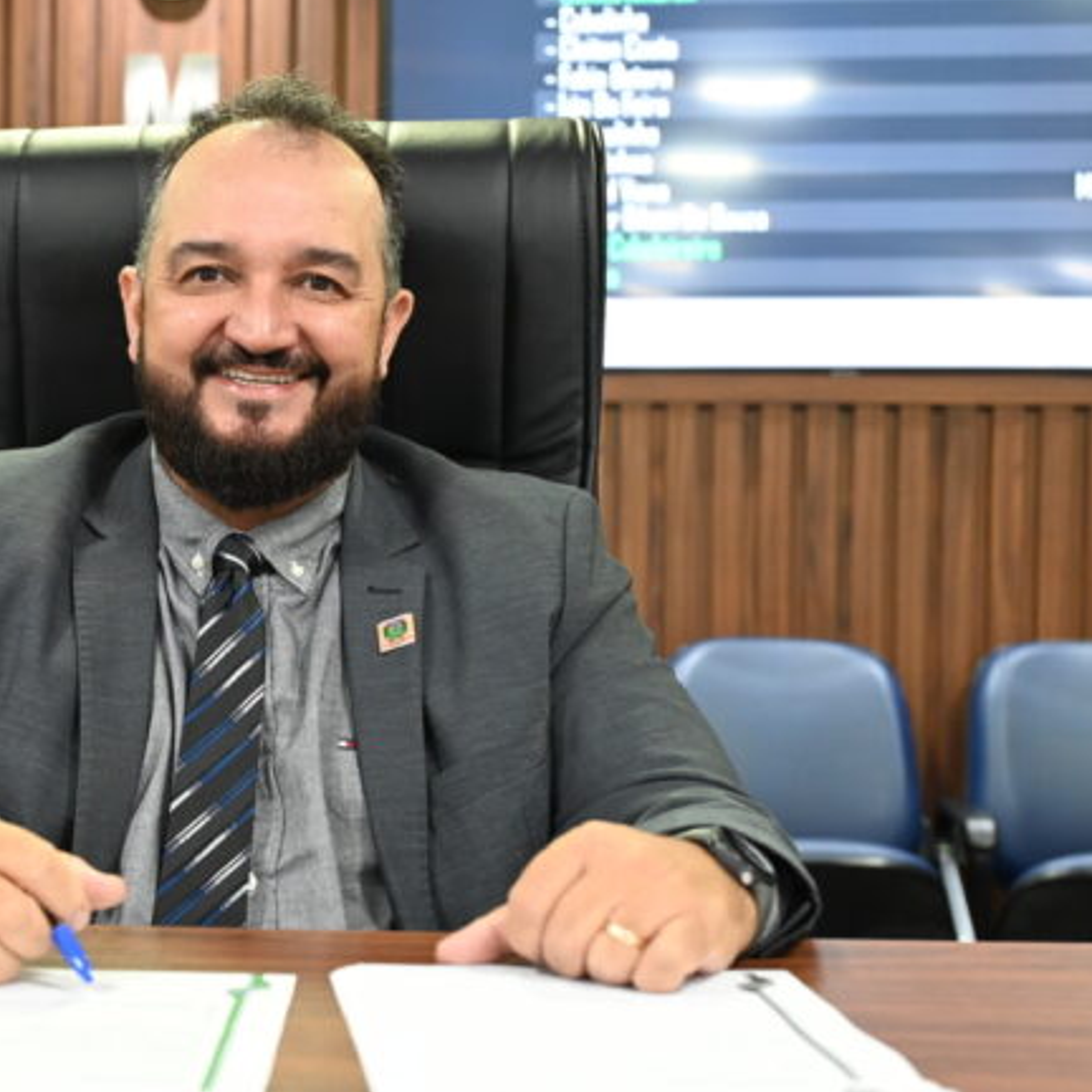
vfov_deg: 26.5
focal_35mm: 65
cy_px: 506
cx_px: 142
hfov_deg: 25.8
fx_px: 2320
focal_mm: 43
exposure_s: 1/100
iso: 3200
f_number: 4
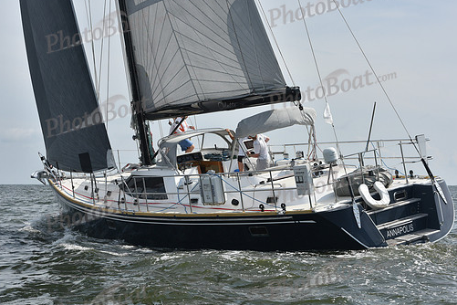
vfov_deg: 16.9
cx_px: 222
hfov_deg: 25.1
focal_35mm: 81
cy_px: 148
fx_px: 1028
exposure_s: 1/1250
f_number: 9
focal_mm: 70
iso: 320
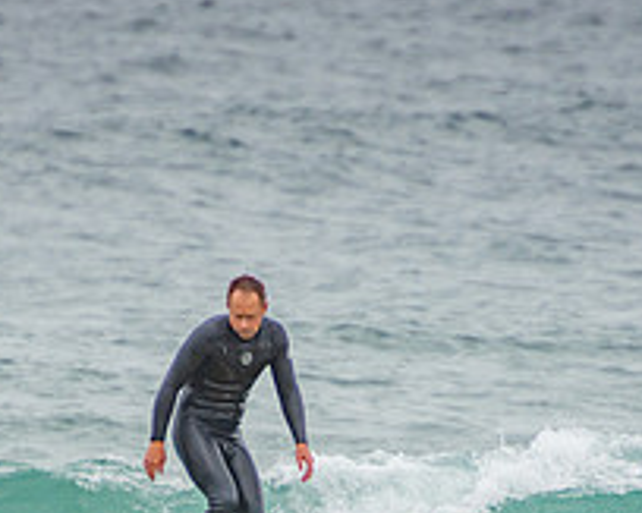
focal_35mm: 1565
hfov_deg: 1.2
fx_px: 29722
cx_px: 261
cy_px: 590
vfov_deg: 1.0
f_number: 5.6
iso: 280
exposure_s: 1/1600
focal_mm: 390
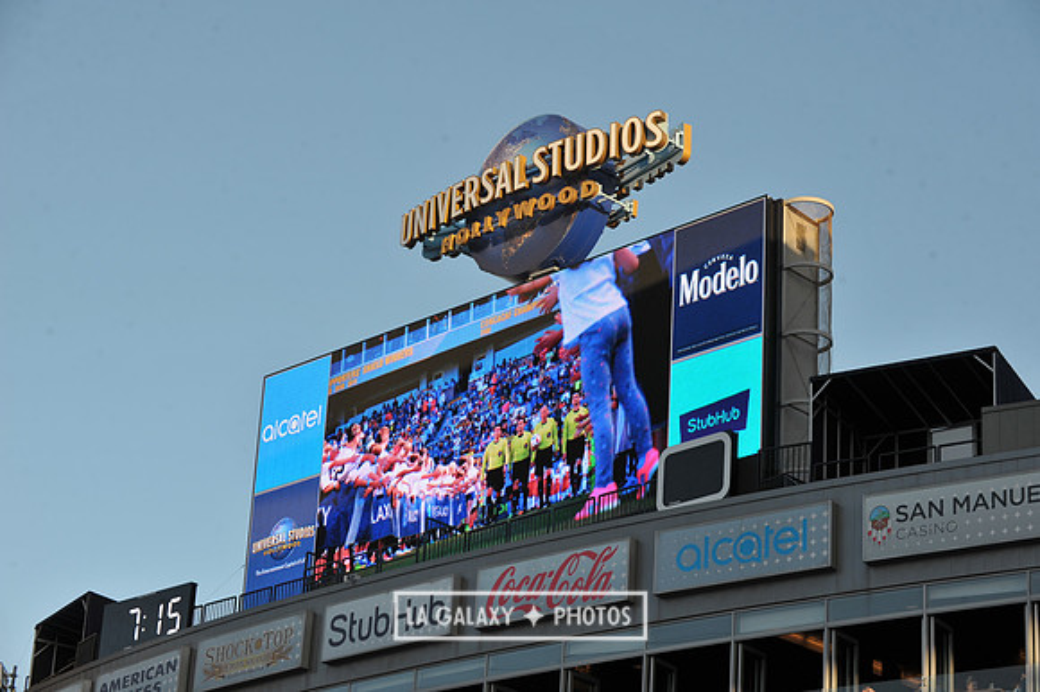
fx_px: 2598
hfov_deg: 22.6
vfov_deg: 15.2
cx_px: 520
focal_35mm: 90
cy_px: 346
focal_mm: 90
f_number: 8
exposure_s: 1/250
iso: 200
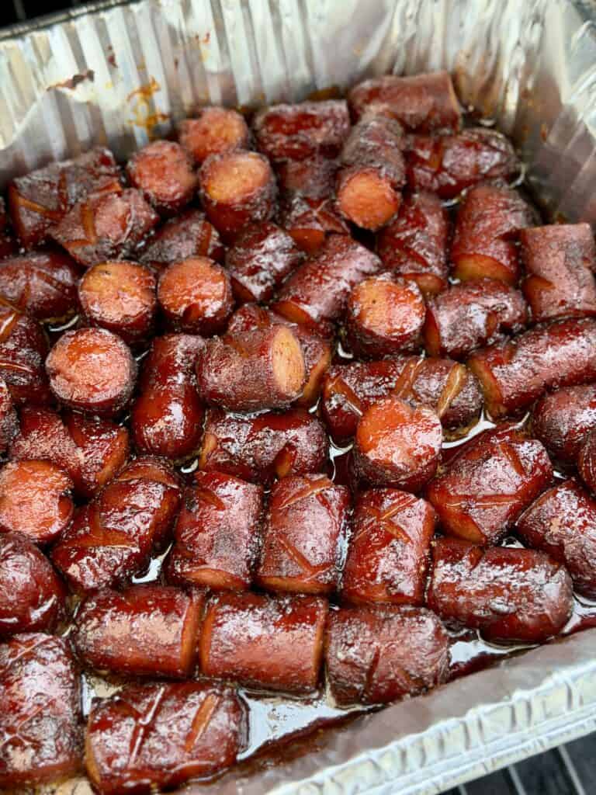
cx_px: 298
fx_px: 1102
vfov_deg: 39.7
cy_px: 398
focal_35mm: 48
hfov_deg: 30.3
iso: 64
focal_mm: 6.76
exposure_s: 1/198
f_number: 1.78
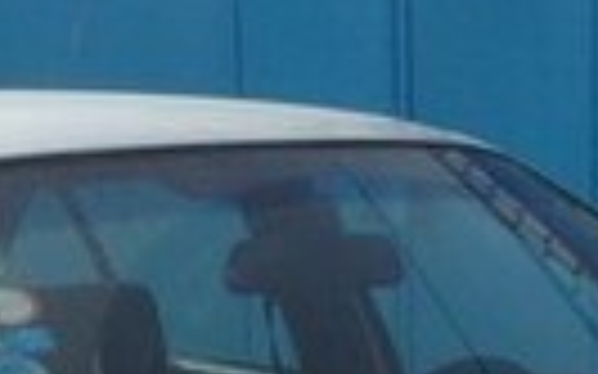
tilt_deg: -15.5
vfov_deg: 7.2
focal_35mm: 173
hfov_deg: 12.1
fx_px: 2818
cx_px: 328
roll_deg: -0.9
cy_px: 849
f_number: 2.4
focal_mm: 4.12
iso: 50
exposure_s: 1/2169
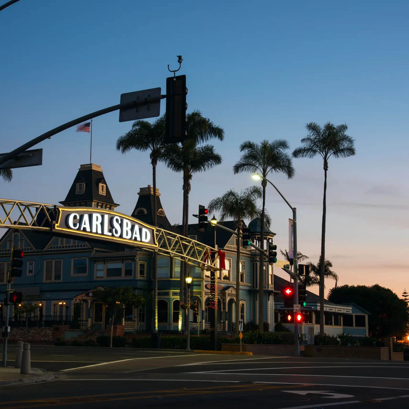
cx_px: 176
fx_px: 856
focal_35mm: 64
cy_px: 205
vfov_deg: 26.9
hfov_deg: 26.9
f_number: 11
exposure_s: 1.3
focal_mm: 50
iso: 125
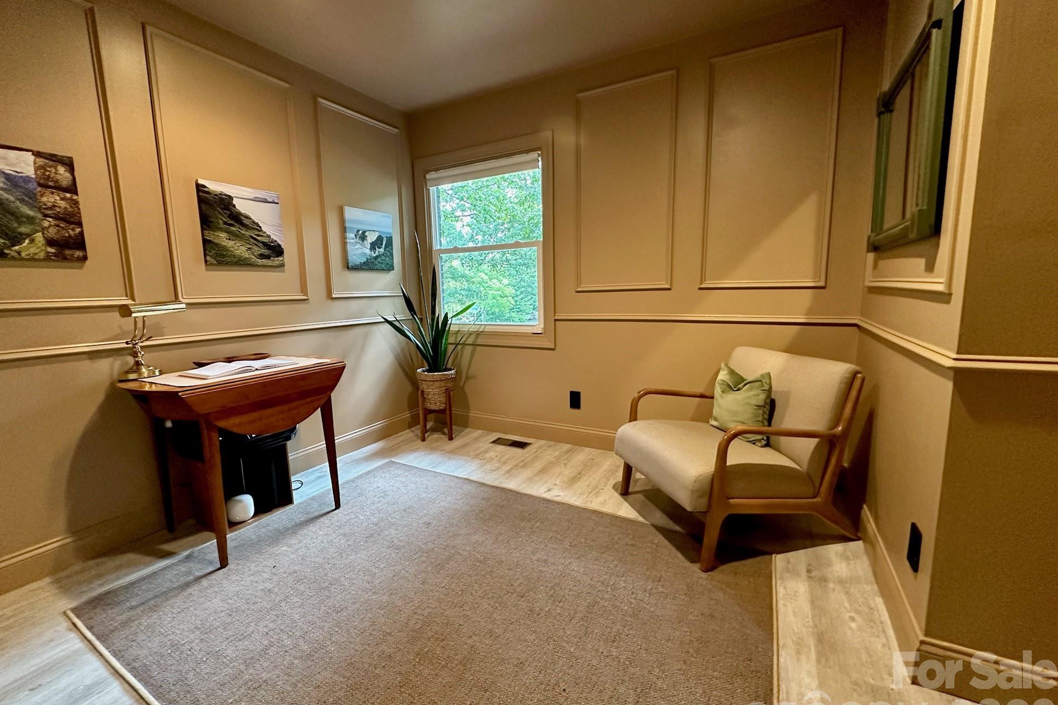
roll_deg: +1.1
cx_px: 518
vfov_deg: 77.3
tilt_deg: -7.5
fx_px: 441
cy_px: 347
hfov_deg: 100.4
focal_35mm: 15
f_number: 2.2
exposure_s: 1/60
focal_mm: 2.22
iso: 400
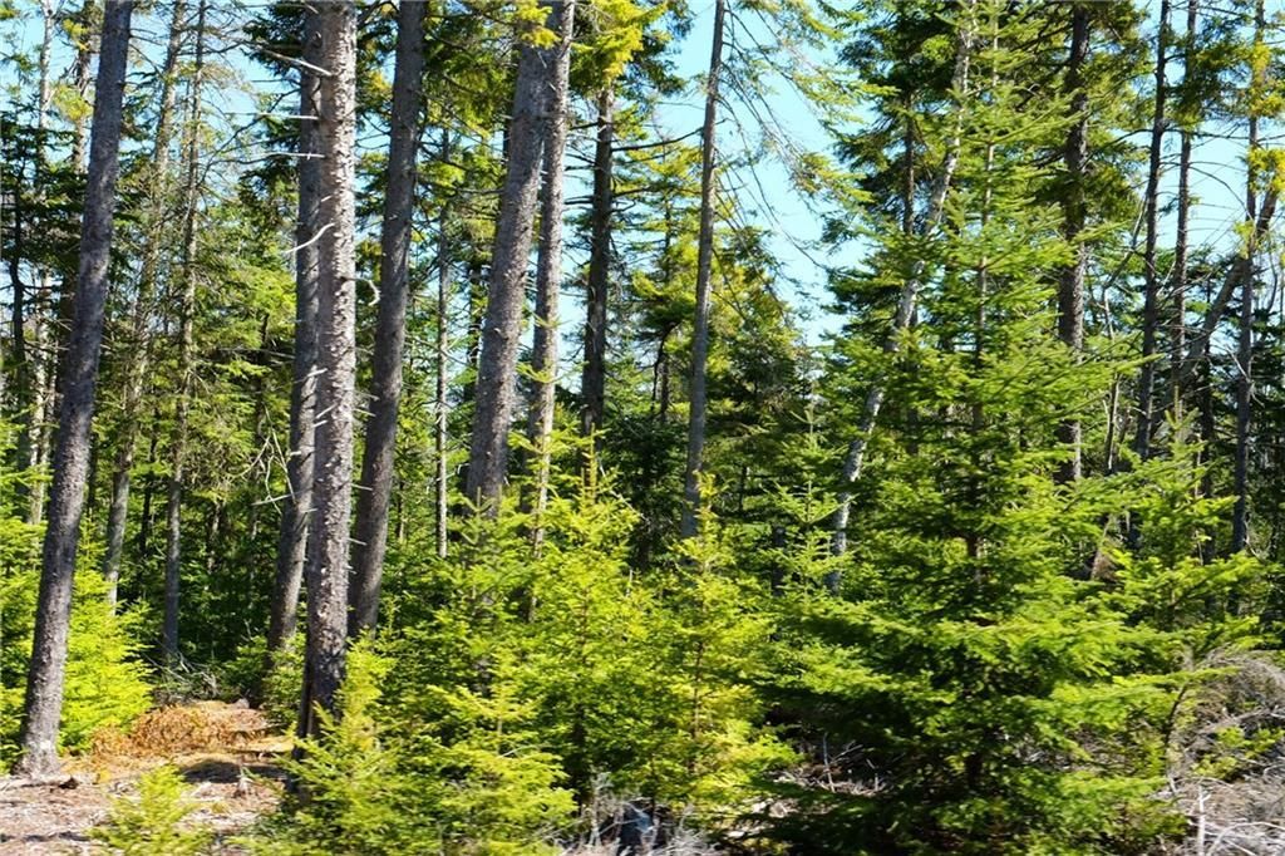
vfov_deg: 31.2
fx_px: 1534
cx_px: 642
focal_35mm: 43
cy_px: 428
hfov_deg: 45.4
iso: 400
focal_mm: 28.9
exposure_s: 1/300
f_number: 5.6
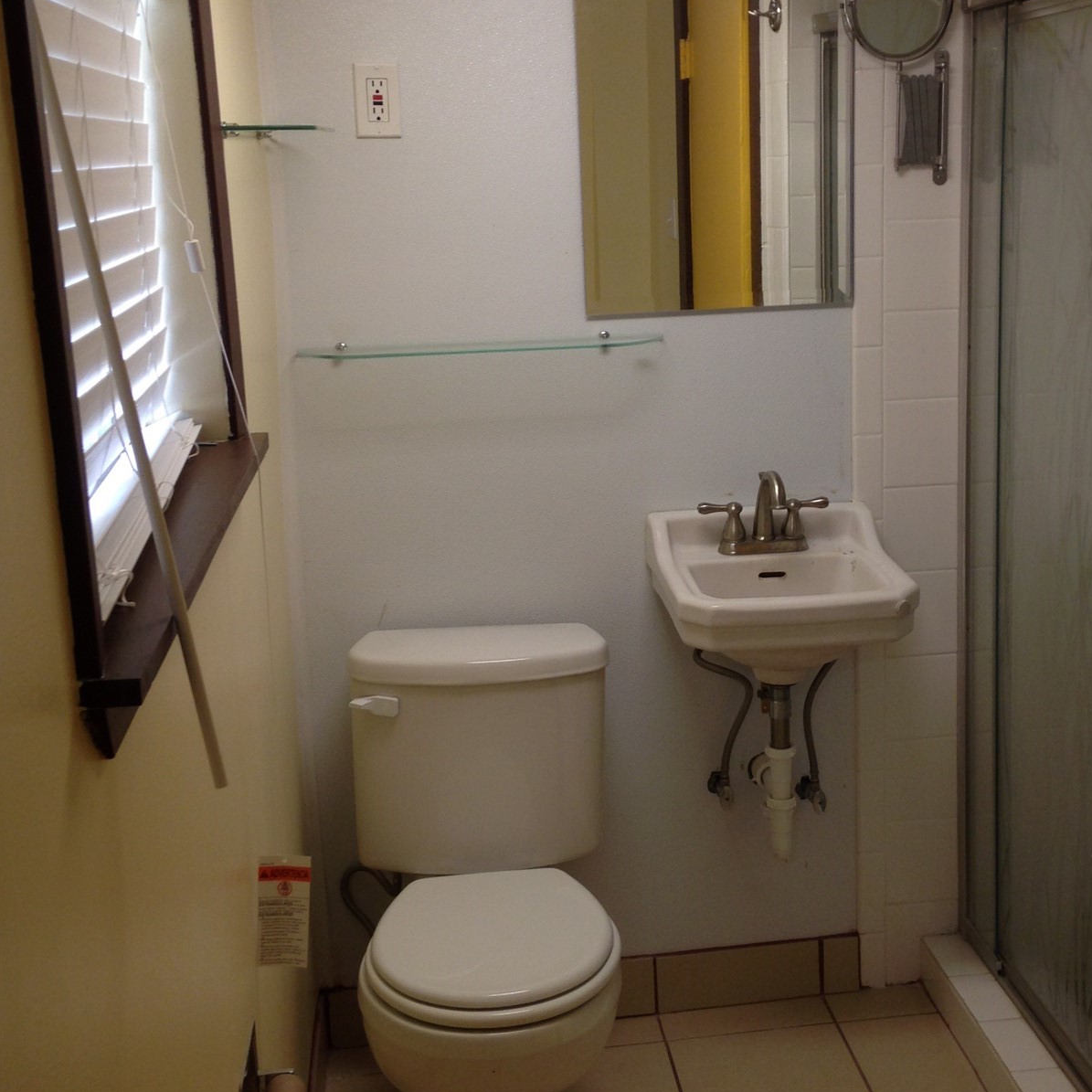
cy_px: 461
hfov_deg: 33.9
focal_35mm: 50
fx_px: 1785
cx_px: 642
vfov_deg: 34.0
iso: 50
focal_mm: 4.12
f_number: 2.4
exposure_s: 1/24
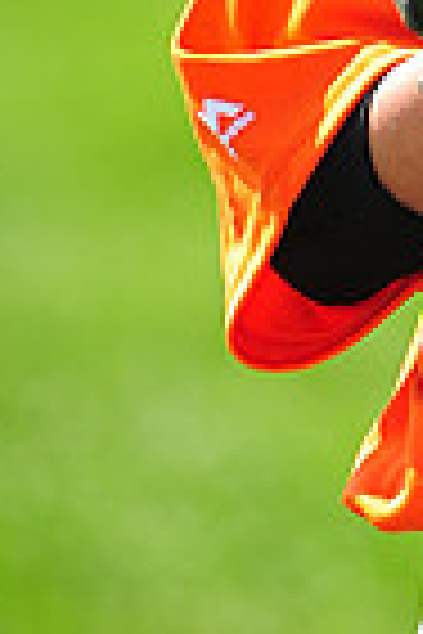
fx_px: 14504
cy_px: -504
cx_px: 693
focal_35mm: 823
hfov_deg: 1.7
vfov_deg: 2.5
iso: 200
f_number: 4.5
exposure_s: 1/800
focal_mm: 200
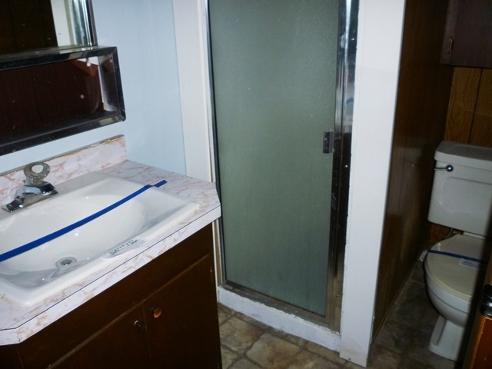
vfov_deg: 48.2
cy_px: 184
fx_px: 412
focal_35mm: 29
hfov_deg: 61.7
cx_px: 246
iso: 100
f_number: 3.3
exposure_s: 1/125
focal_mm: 5.2
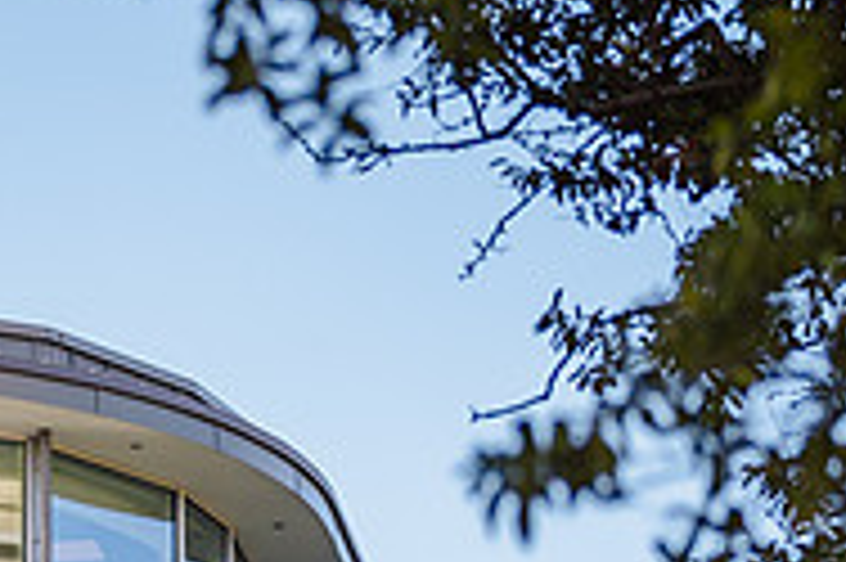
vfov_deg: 4.6
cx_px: 12
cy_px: 587
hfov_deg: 7.0
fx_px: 6926
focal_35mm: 295
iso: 500
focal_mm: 93
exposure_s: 1/2500
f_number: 2.8
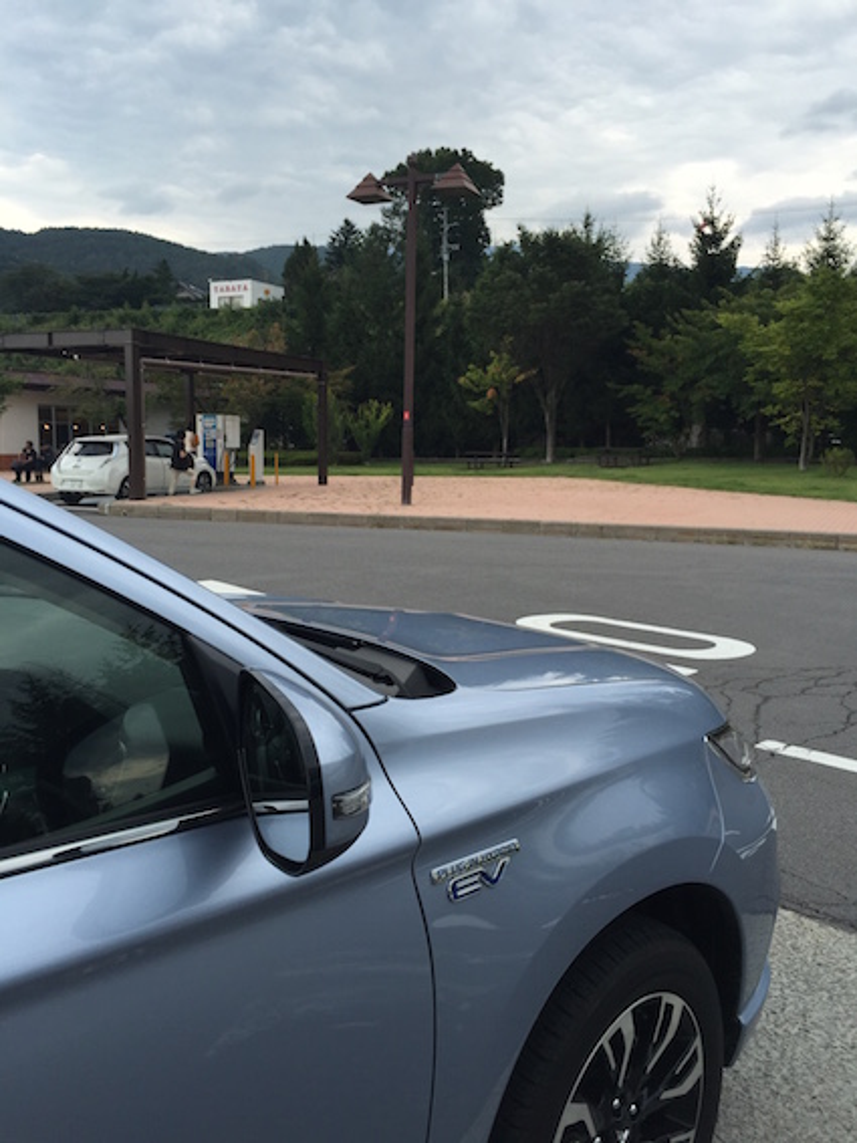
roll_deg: +0.1
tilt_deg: -7.2
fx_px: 958
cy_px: 572
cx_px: 428
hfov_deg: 48.2
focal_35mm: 29
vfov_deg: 61.7
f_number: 2.2
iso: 32
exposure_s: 1/760
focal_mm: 4.15
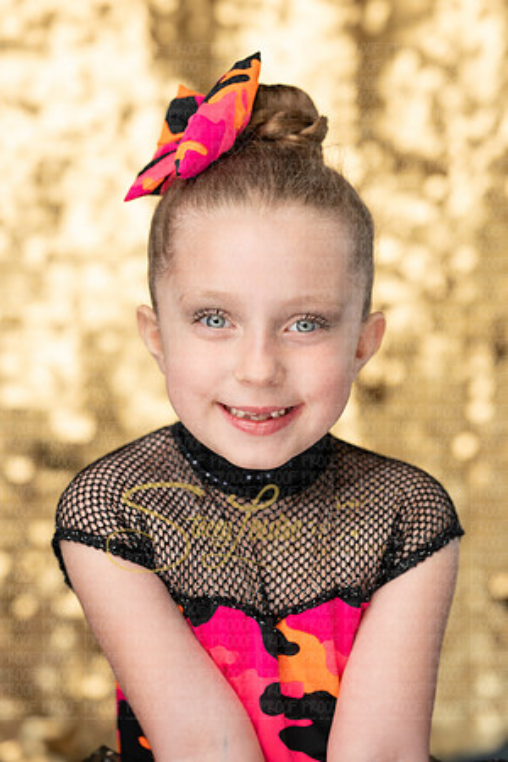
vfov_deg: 23.9
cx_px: 254
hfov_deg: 16.1
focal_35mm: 85
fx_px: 1799
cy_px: 381
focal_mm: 85
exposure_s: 1/1000
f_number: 2.8
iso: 1250
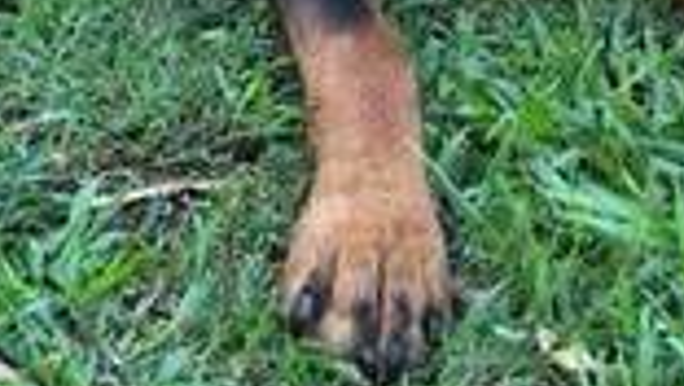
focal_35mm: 116
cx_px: 531
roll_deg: -2.3
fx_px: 2105
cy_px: -228
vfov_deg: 10.1
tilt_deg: -20.0
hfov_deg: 18.3
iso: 40
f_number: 1.5
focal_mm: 5.7
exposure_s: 1/197
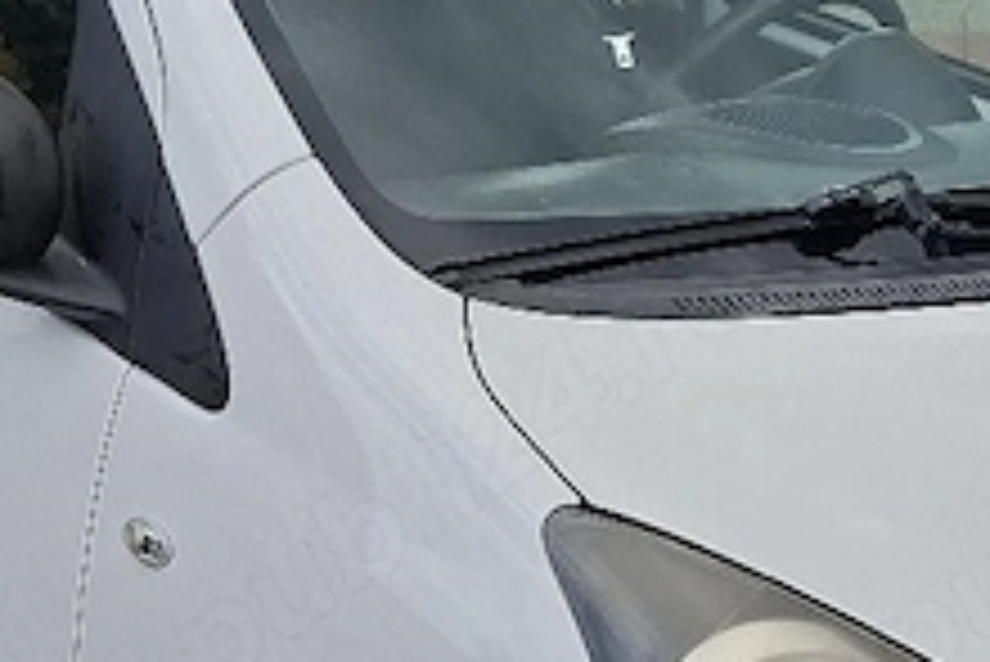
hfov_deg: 23.3
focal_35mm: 87
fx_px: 2394
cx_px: 644
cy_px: 576
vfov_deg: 15.6
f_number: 1.8
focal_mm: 5.54
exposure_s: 1/909
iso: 50
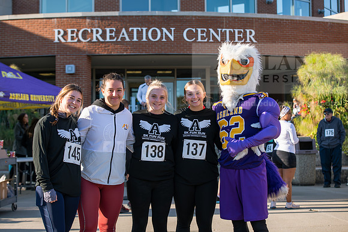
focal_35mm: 70
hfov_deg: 28.8
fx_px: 677
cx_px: 174
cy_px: 116
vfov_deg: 19.5
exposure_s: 1/320
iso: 100
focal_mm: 70
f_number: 4.5
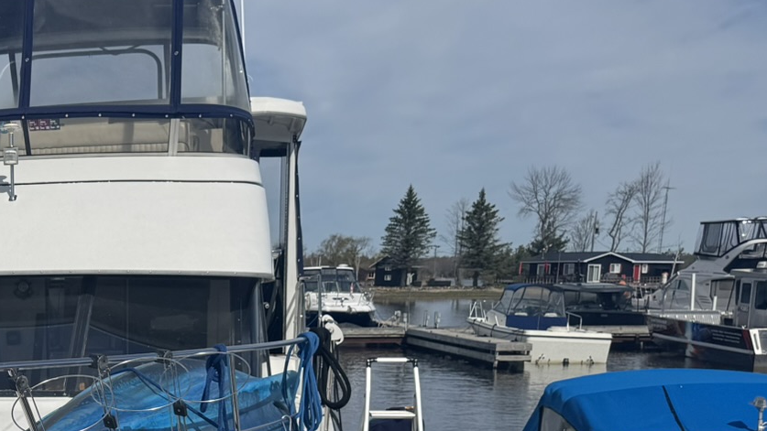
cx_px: -49
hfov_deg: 29.9
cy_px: 500
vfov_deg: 18.0
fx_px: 1302
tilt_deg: -9.0
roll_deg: +0.0
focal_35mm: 64
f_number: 1.78
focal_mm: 6.76
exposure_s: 1/10417
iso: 80
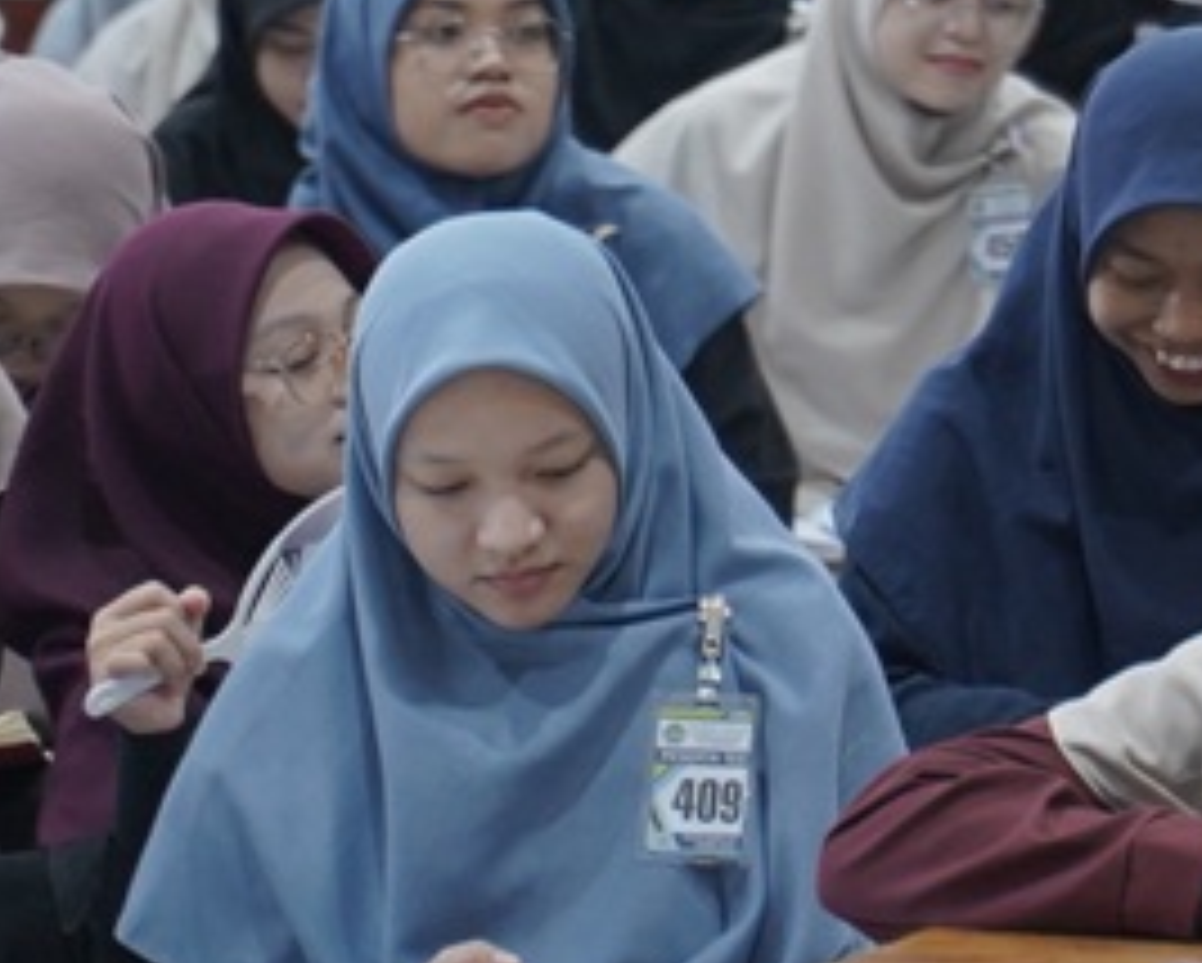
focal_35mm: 316
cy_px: -639
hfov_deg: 6.0
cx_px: 2161
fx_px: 11250
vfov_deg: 4.9
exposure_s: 1/125
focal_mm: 75
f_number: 3.2
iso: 1250
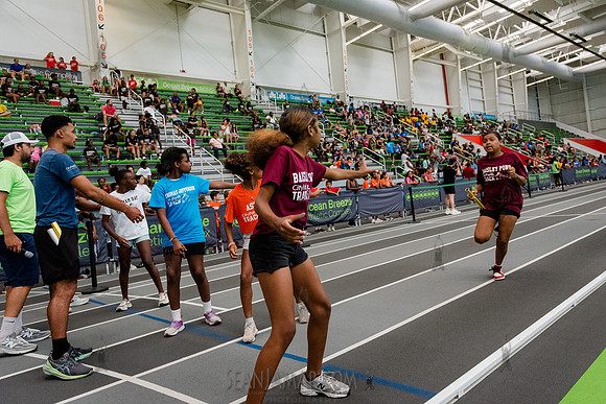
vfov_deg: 48.9
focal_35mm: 26
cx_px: 332
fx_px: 444
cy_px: 182
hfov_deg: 68.5
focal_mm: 24
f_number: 3.5
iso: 6400
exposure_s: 1/1000
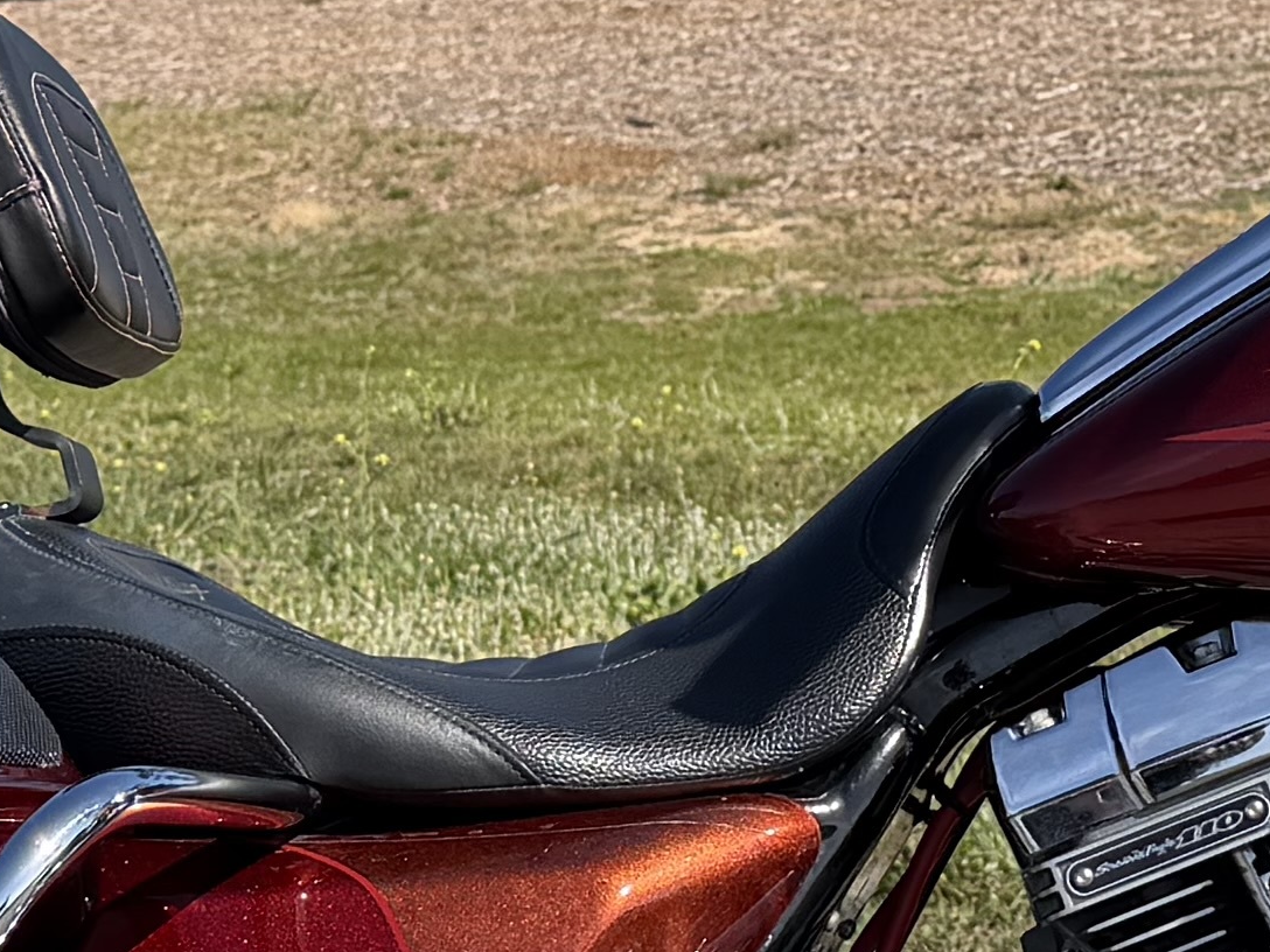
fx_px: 4623
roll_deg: +2.9
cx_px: 1096
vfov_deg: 11.7
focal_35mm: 126
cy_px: 245
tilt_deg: -2.5
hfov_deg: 15.5
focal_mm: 6.76
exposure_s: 1/3584
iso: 80
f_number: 1.78
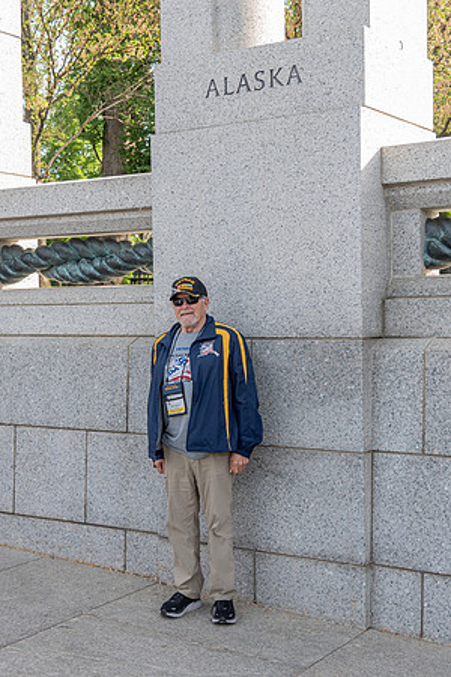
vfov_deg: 38.9
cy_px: 338
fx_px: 958
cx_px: 226
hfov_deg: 26.5
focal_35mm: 51
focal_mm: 34
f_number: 4
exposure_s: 1/125
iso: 100
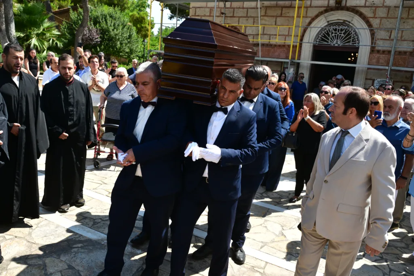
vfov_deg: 41.7
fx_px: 362
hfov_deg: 59.5
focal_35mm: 32
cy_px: 138
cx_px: 207
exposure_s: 1/800
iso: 400
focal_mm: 31.5
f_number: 5.6
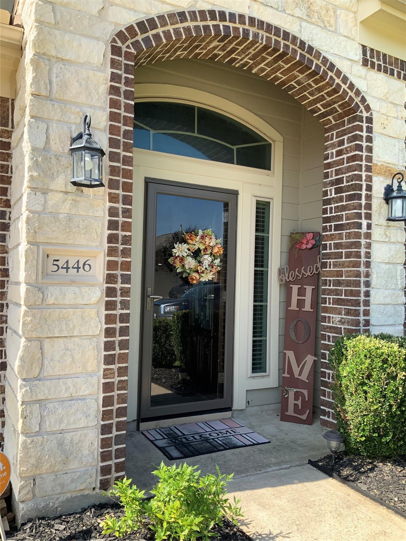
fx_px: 454
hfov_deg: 48.2
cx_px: 203
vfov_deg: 61.7
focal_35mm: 29
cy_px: 270
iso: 16
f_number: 1.8
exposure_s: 1/627
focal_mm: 3
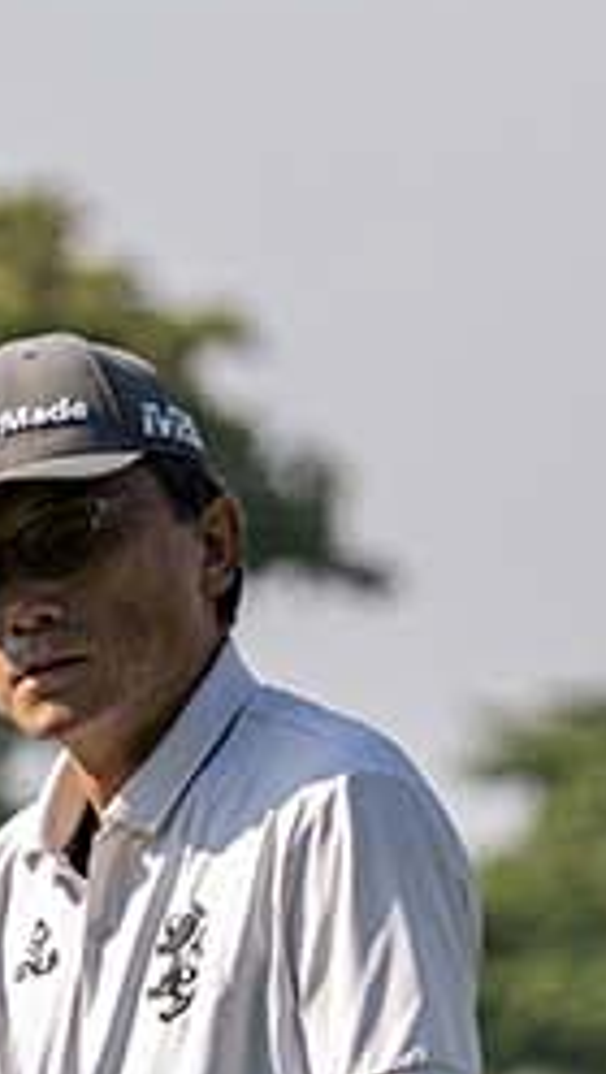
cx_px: -121
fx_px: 27720
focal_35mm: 973
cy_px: 1122
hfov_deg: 1.3
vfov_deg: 2.2
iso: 1000
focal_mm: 160
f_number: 4.5
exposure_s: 1/5000
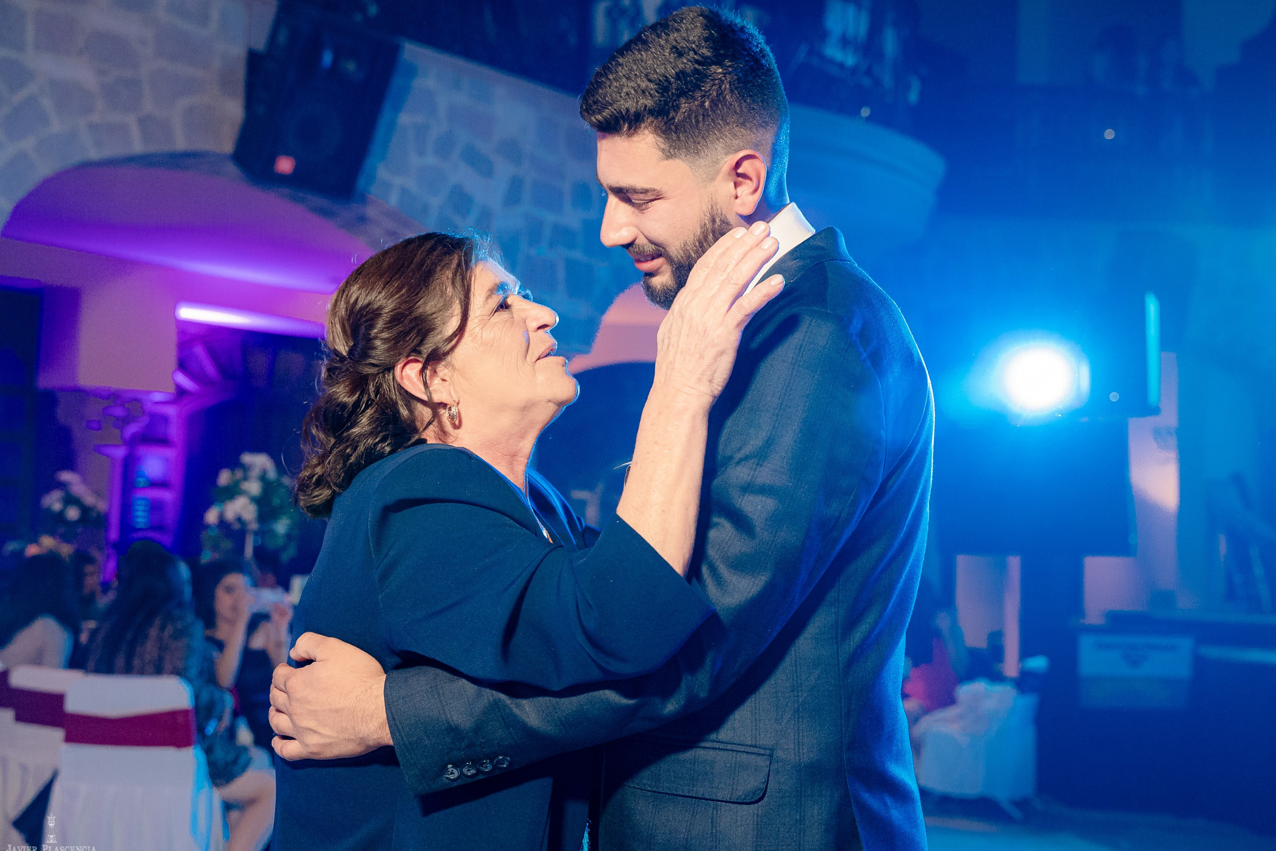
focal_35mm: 48
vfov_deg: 28.1
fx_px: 1701
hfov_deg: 41.1
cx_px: 634
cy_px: 448
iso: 4000
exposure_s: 1/125
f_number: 4.5
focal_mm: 45
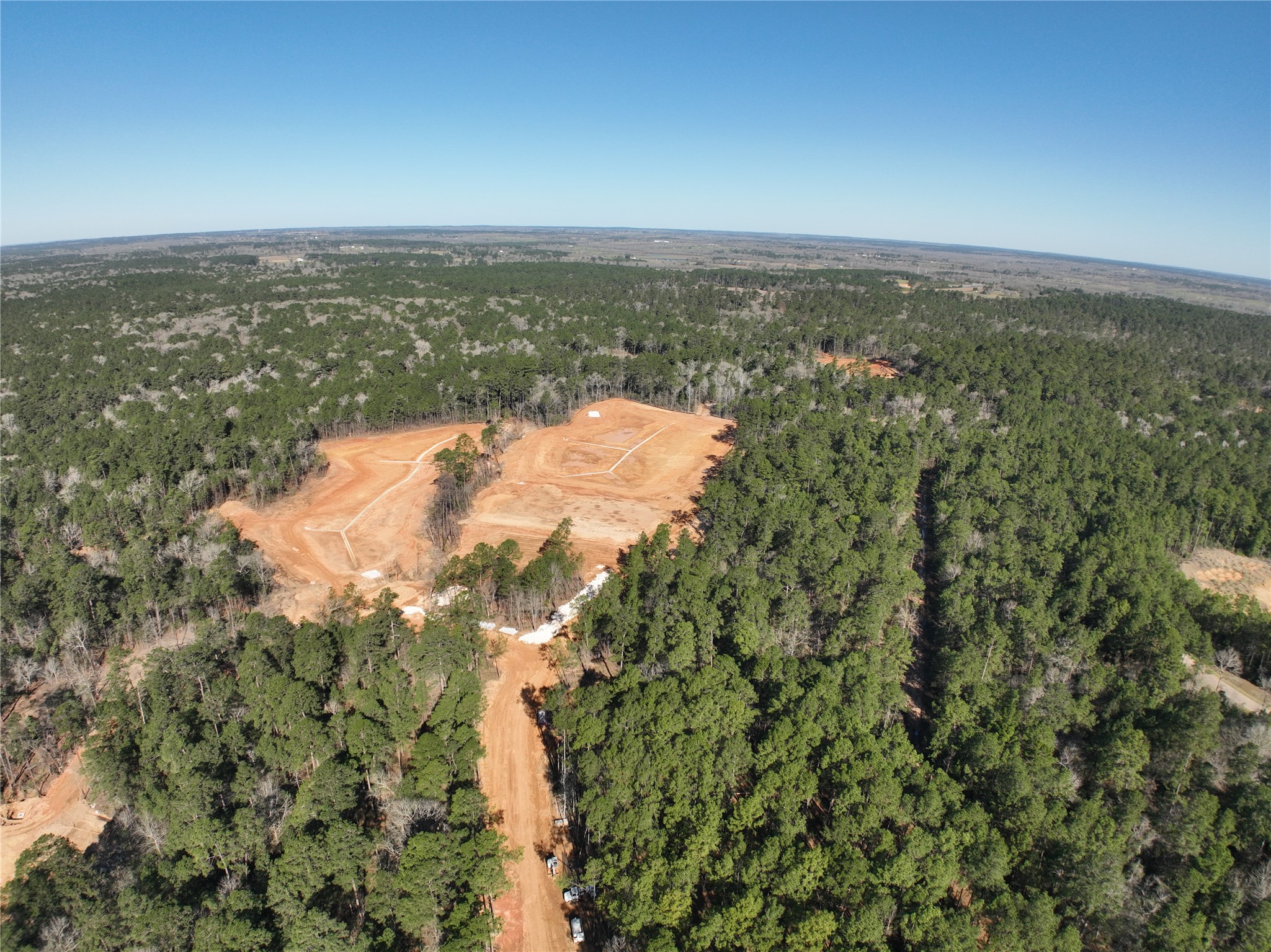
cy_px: 476
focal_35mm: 24
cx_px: 636
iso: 120
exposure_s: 1/1600
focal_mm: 12.29
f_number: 2.8
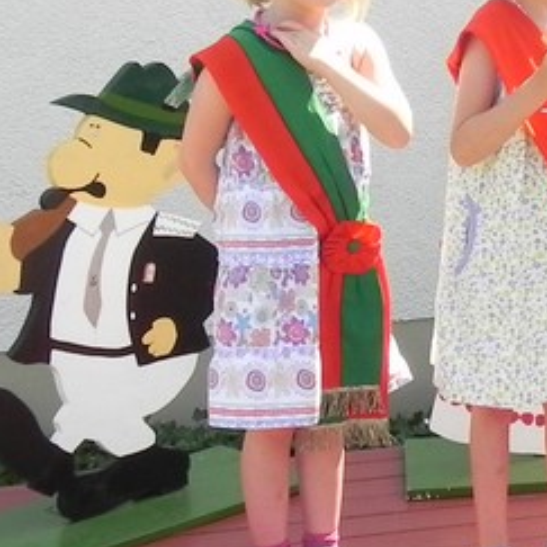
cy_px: 167
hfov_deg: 15.6
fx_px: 1931
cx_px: 642
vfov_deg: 16.1
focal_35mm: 108
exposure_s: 1/202
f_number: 5.6
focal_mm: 5.2
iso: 160
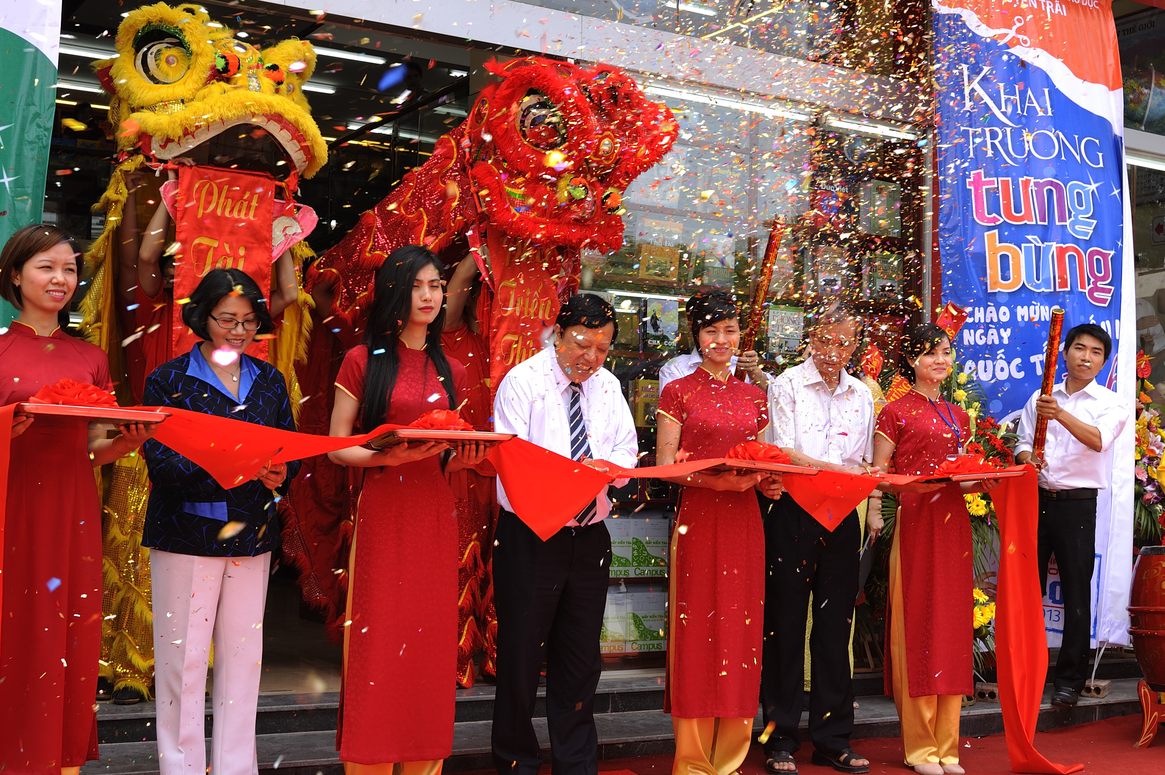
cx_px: 648
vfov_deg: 27.0
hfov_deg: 39.6
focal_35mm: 50
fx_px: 1617
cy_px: 401
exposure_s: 1/100
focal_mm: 35
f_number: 8
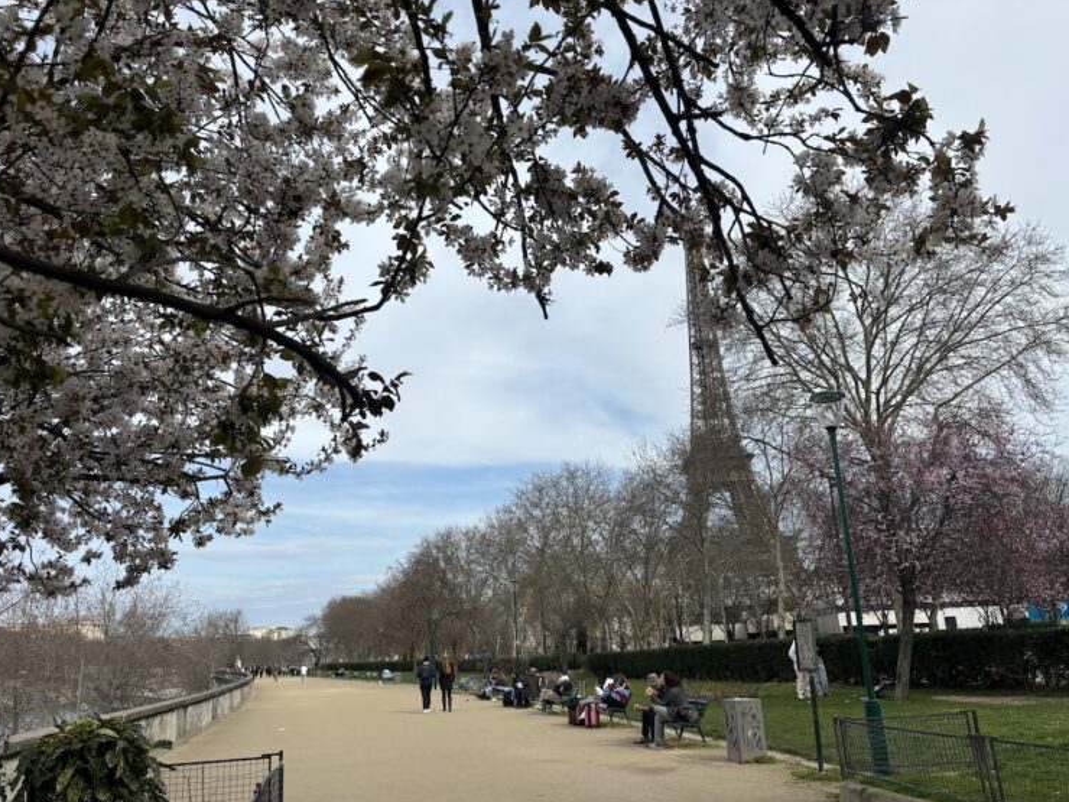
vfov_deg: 51.3
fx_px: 834
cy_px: 412
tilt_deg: +15.6
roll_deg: +2.6
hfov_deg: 65.3
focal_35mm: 27
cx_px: 516
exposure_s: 1/3937
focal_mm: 5.96
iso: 50
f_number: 1.6
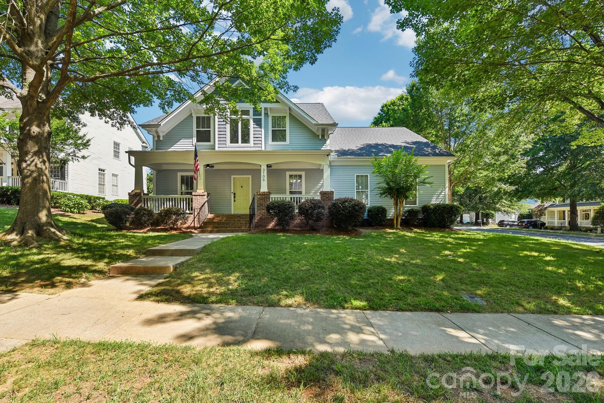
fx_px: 235
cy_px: 202
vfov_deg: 81.2
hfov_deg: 104.3
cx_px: 302
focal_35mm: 14
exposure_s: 1/60
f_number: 11
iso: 200
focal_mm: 14
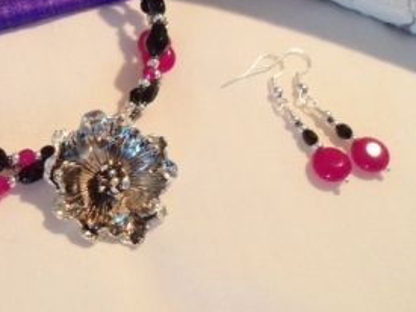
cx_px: 88
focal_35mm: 54
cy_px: 26
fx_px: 649
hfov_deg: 34.5
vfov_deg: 26.1
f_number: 3.4
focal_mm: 5.2
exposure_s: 1/30
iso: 160
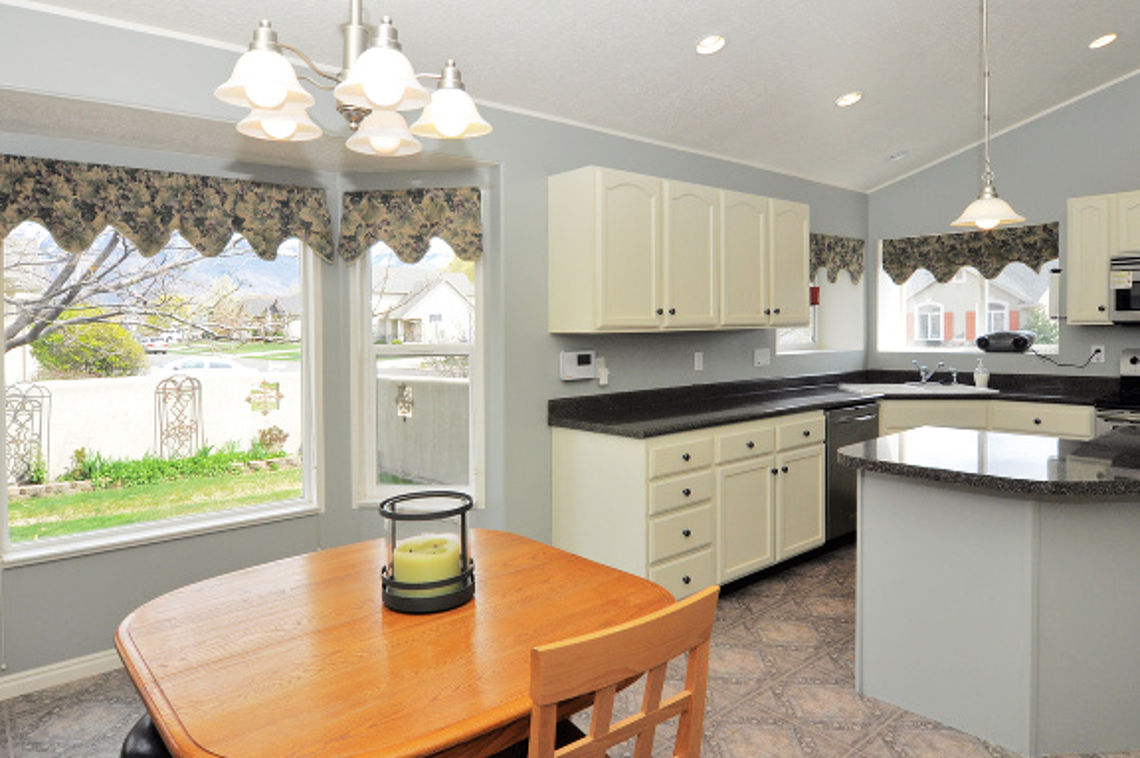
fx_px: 633
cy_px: 407
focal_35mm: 20
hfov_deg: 84.0
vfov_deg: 61.8
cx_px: 572
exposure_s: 1/200
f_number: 8
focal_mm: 12
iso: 200
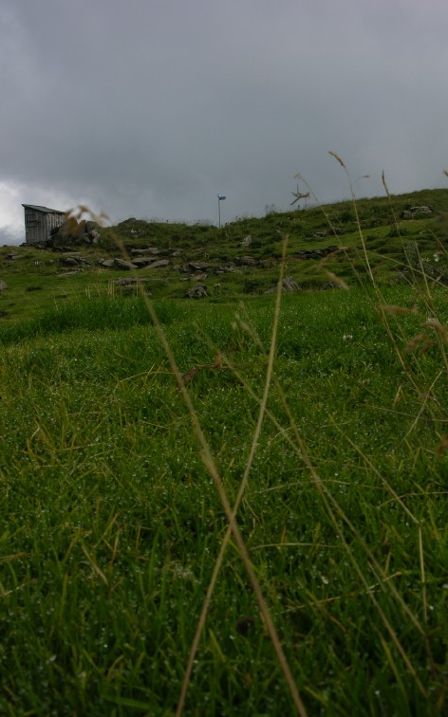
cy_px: 360
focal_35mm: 42
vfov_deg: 47.2
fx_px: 821
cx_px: 249
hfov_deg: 30.5
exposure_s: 1/289
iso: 50
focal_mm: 10
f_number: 6.4
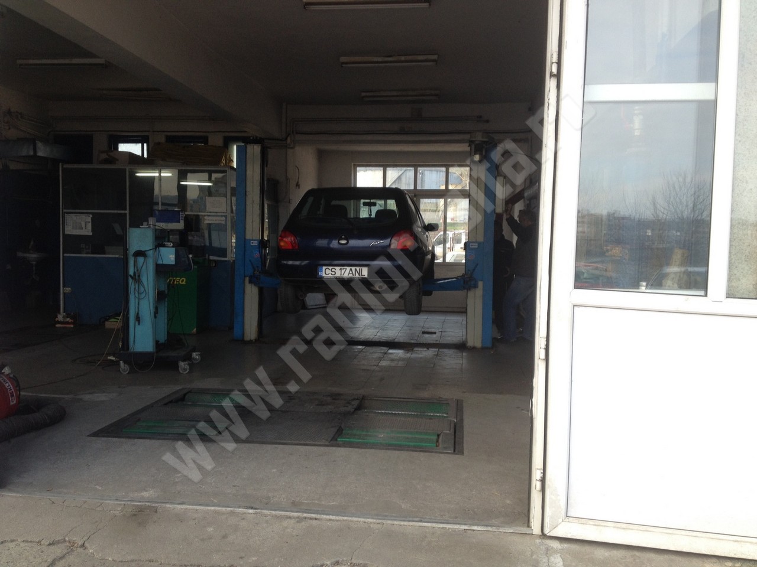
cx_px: 378
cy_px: 284
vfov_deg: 40.7
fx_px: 765
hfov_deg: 52.6
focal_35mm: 35
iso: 50
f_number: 2.4
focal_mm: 4.28
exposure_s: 1/168
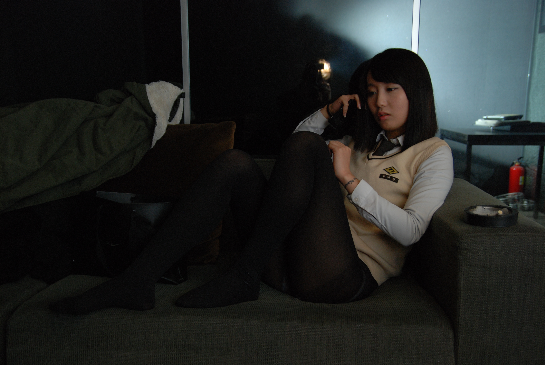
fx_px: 546
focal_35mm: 36
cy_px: 182
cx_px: 272
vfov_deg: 37.0
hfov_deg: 53.1
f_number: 4
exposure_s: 1/60
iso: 400
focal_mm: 24
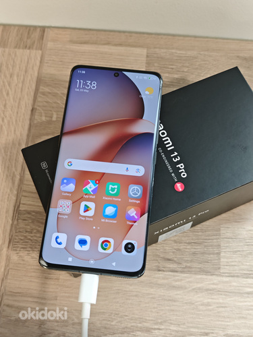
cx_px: 126
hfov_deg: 31.5
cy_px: 168
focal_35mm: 46
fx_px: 448
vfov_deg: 41.2
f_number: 1.63
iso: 250
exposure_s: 1/100
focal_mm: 8.72
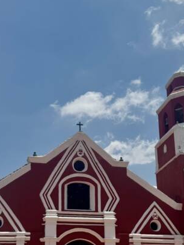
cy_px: 171
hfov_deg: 27.5
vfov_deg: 35.7
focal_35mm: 53
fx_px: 376
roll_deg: +0.4
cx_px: 84
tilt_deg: +17.6
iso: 80
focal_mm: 6.76
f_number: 1.78
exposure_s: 1/7937
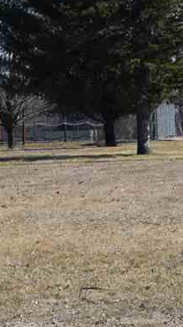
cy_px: 150
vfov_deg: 7.4
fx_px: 2531
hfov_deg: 4.1
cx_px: 411
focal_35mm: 293
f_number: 10
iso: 200
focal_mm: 55
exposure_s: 1/400
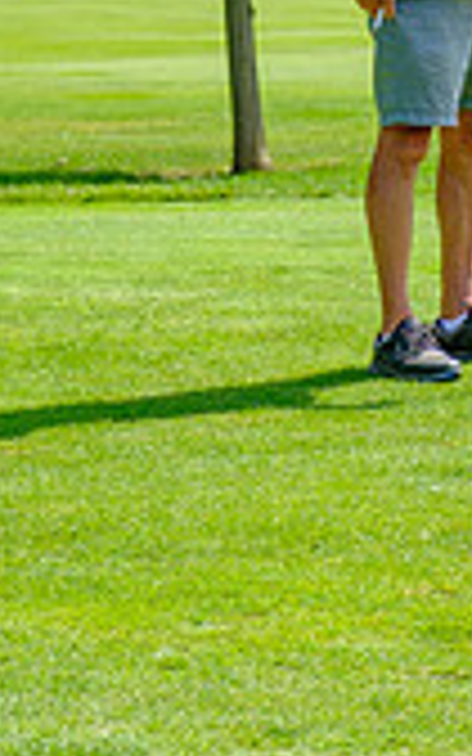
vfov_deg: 9.1
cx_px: 589
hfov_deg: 5.8
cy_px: -130
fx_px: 4672
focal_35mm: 227
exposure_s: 1/320
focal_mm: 55
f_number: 6.4
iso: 200
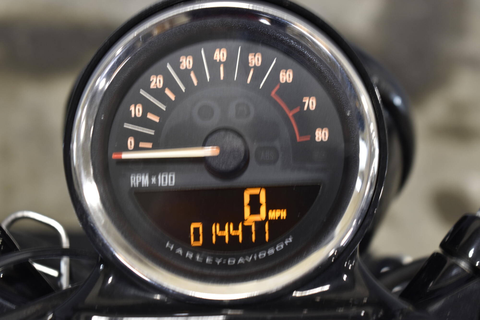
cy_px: 160
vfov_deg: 16.6
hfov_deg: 24.6
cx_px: 240
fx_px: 1100
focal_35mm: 82
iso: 400
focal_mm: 55
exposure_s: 1/10
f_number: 5.6
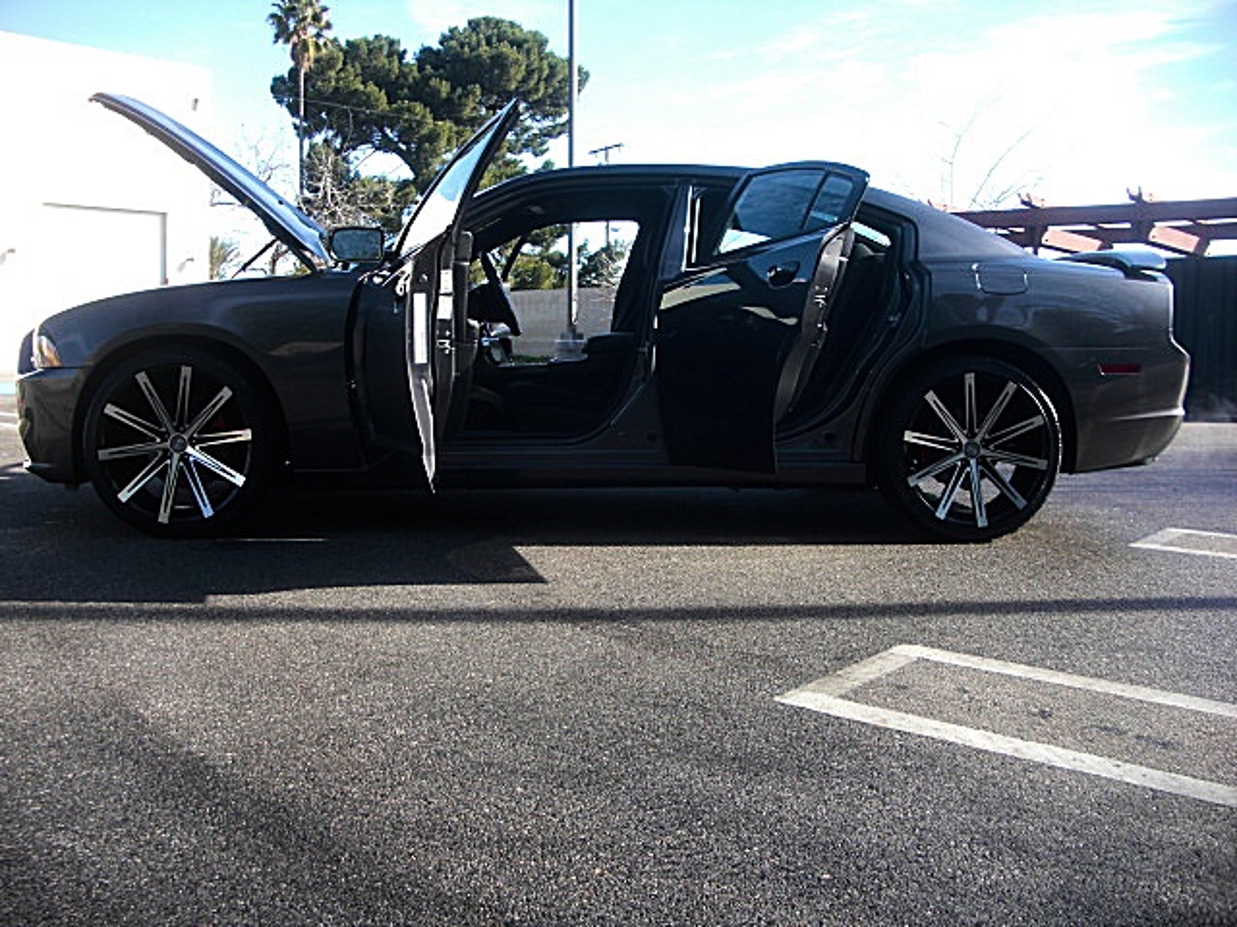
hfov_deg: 51.4
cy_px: 464
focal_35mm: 36
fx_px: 1286
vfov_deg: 39.7
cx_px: 618
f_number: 2.8
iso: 50
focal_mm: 6.3
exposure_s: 1/200
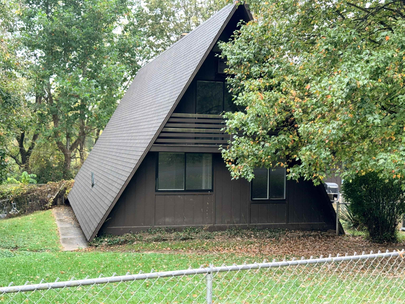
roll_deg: -0.8
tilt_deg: -1.1
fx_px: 562
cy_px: 152
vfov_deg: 30.3
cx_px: 202
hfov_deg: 39.7
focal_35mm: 48
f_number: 1.78
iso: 80
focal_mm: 6.76
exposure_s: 1/33
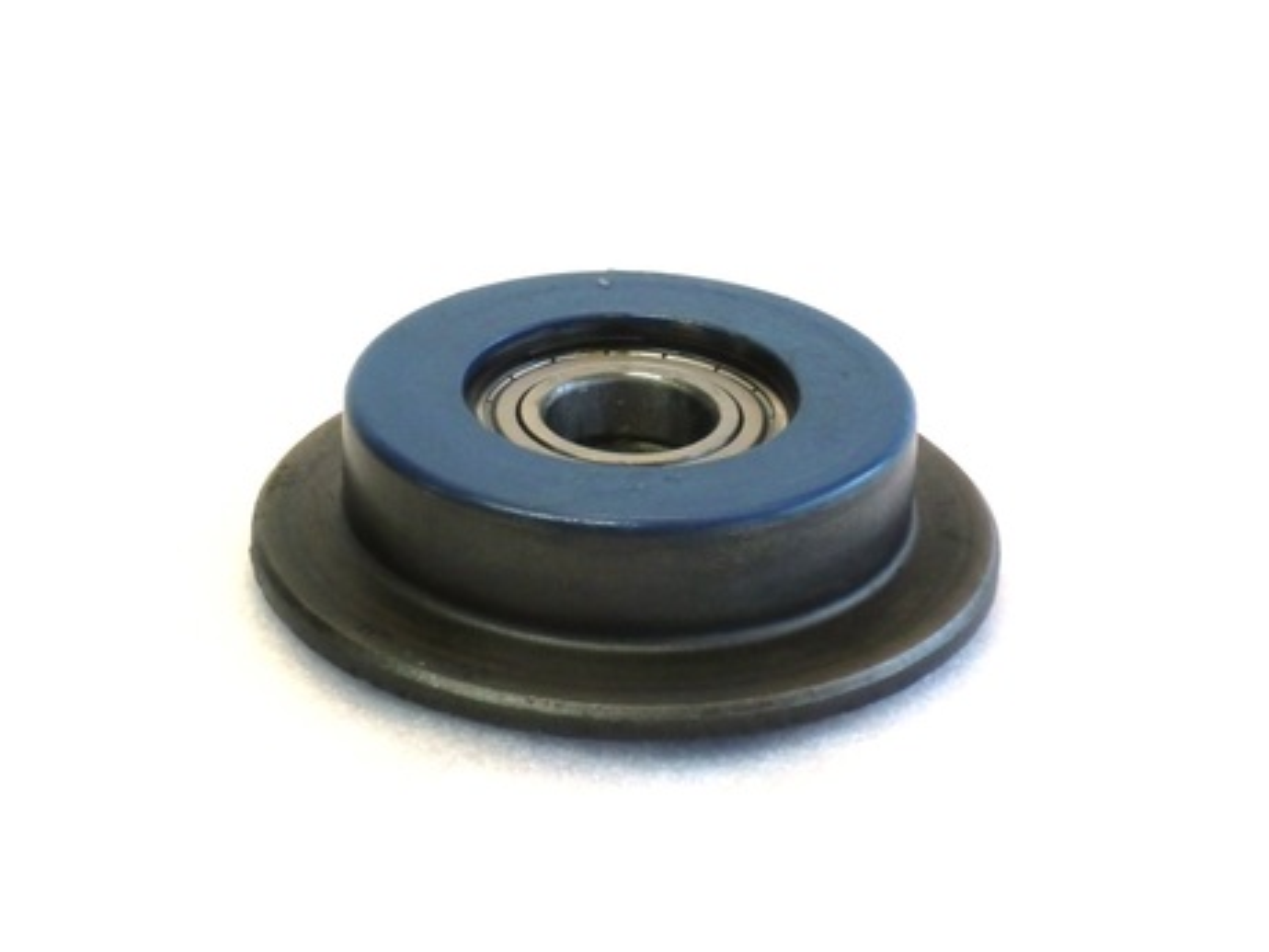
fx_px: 3226
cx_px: 634
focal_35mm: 88
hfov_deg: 22.3
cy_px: 476
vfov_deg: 16.8
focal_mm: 15.81
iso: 400
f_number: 5.4
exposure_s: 1/60
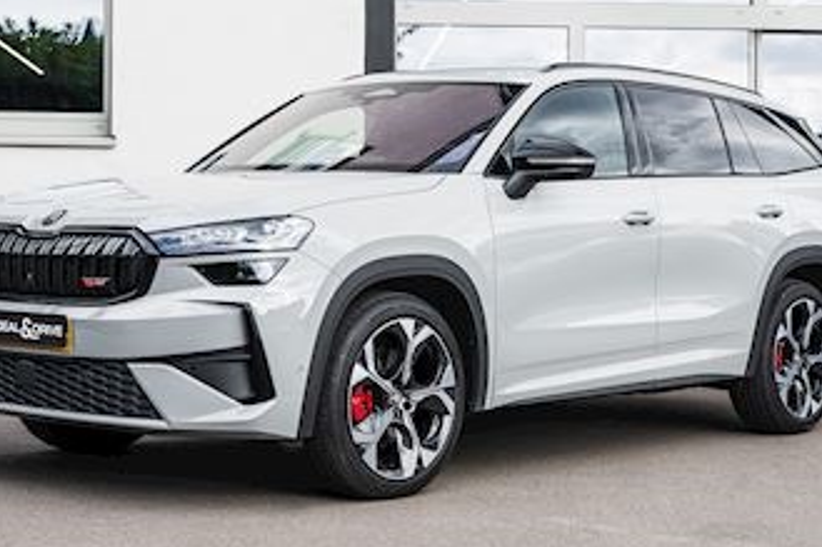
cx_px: 392
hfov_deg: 33.4
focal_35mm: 60
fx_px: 1369
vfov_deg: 22.6
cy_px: 265
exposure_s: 1/50
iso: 72
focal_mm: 47
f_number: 5
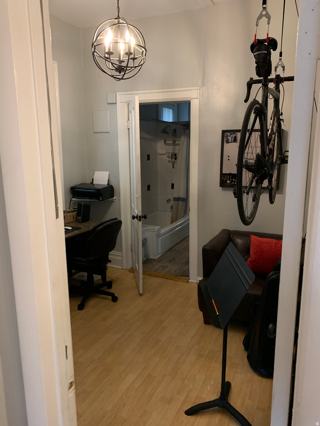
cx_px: 160
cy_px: 213
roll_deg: +0.3
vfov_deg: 67.3
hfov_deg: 53.1
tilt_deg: -11.7
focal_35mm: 26
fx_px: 320
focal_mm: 4.25
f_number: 1.8
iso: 320
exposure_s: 1/40
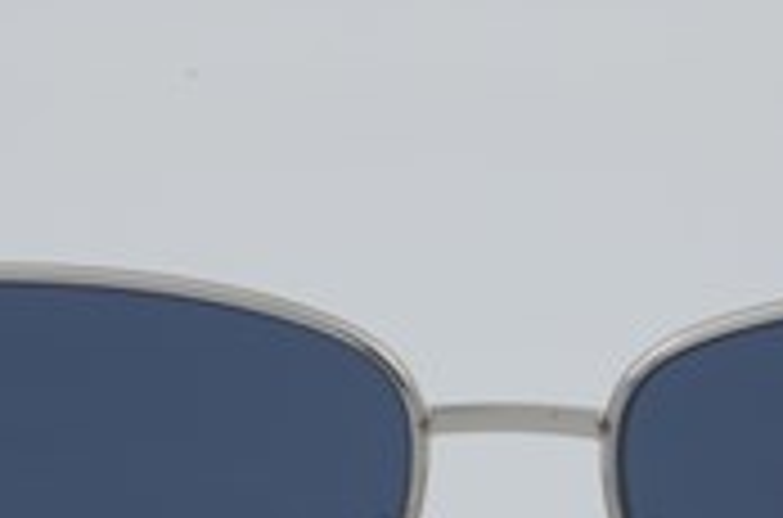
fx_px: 4125
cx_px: 522
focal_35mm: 190
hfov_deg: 10.8
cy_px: 410
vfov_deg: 7.2
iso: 100
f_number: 32
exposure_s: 1/4
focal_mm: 55
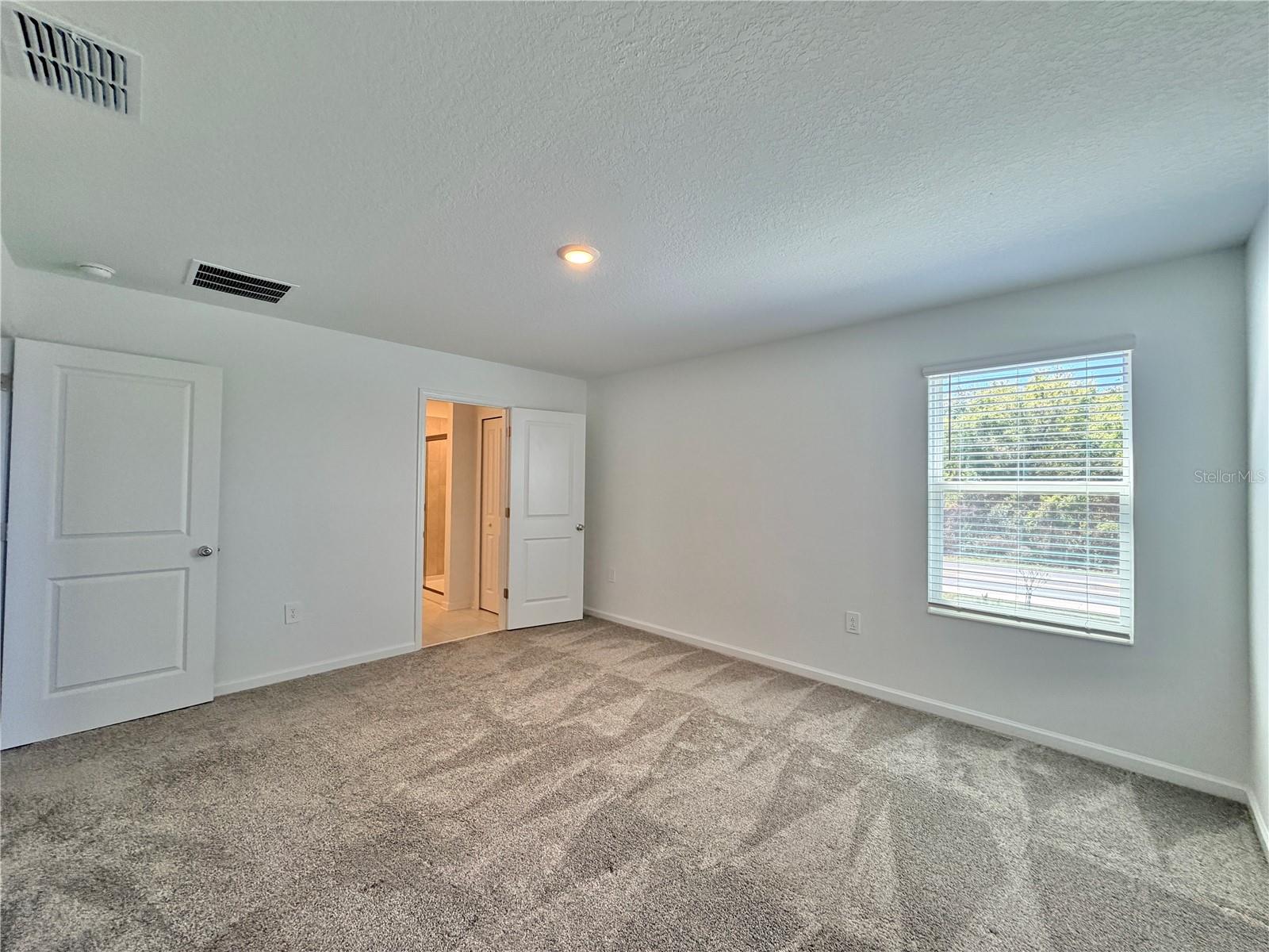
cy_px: 476
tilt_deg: +0.4
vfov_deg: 85.7
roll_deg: -1.0
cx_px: 634
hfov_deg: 102.1
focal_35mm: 14
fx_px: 513
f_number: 2.2
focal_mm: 2.22
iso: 125
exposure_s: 1/120
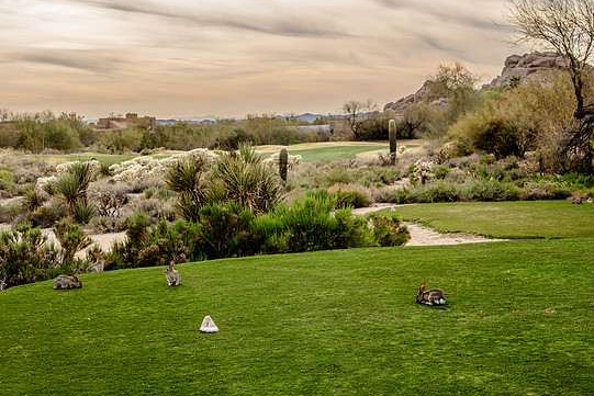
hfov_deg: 27.0
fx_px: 1238
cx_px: 283
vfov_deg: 18.2
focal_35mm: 75
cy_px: 200
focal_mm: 70
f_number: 9
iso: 400
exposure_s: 1/320
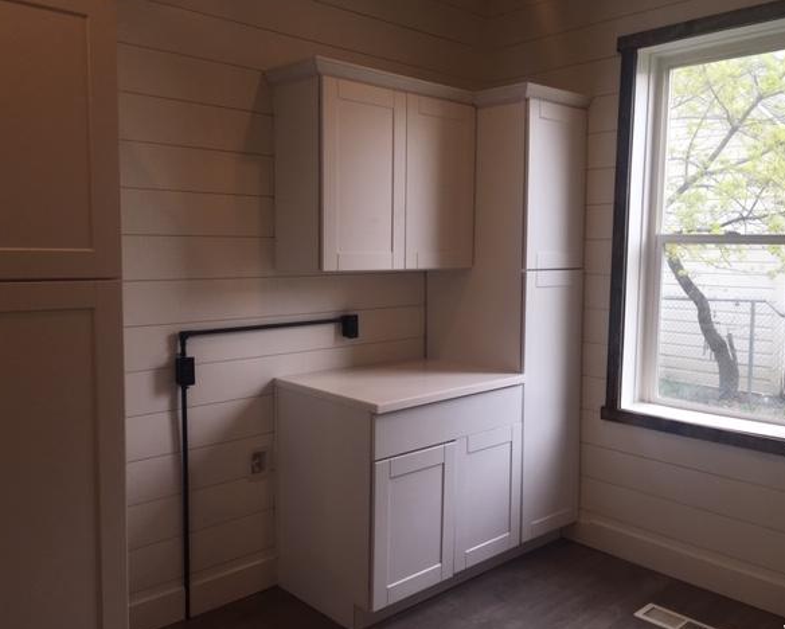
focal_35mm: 31
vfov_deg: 47.2
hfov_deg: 57.1
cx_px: 397
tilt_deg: -5.1
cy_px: 312
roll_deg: -0.2
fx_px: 721
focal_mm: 4.15
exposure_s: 1/120
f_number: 2.2
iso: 25
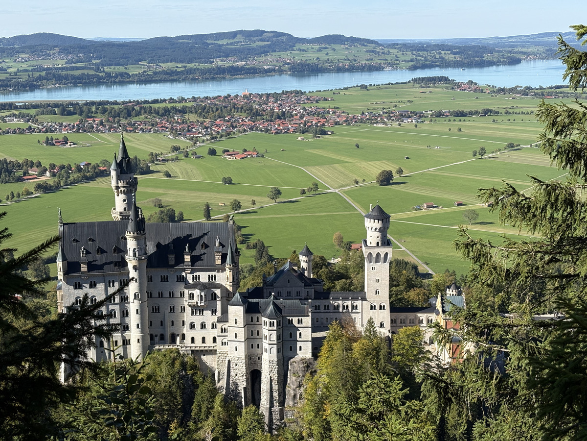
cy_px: 220
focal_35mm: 52
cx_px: 294
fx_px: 882
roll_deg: +0.7
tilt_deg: -11.9
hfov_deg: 36.8
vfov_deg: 28.0
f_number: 1.6
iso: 32
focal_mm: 5.96
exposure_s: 1/1901
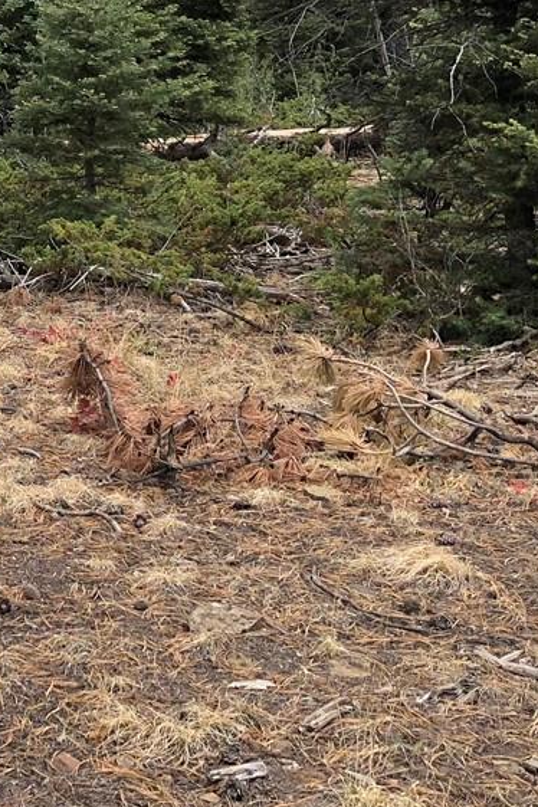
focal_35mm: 83
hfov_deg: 15.4
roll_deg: -2.1
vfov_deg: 23.9
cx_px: -227
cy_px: 101
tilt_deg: -0.9
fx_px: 1860
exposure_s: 1/564
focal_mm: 4
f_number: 1.8
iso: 20
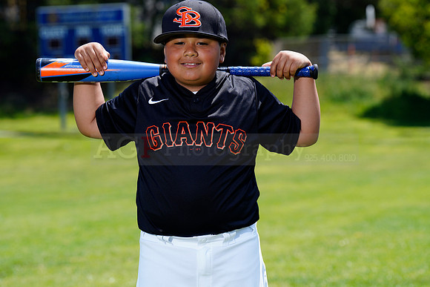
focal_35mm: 153
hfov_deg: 13.4
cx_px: 215
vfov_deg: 9.0
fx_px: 1828
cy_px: 144
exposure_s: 1/250
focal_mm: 153
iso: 100
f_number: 6.3
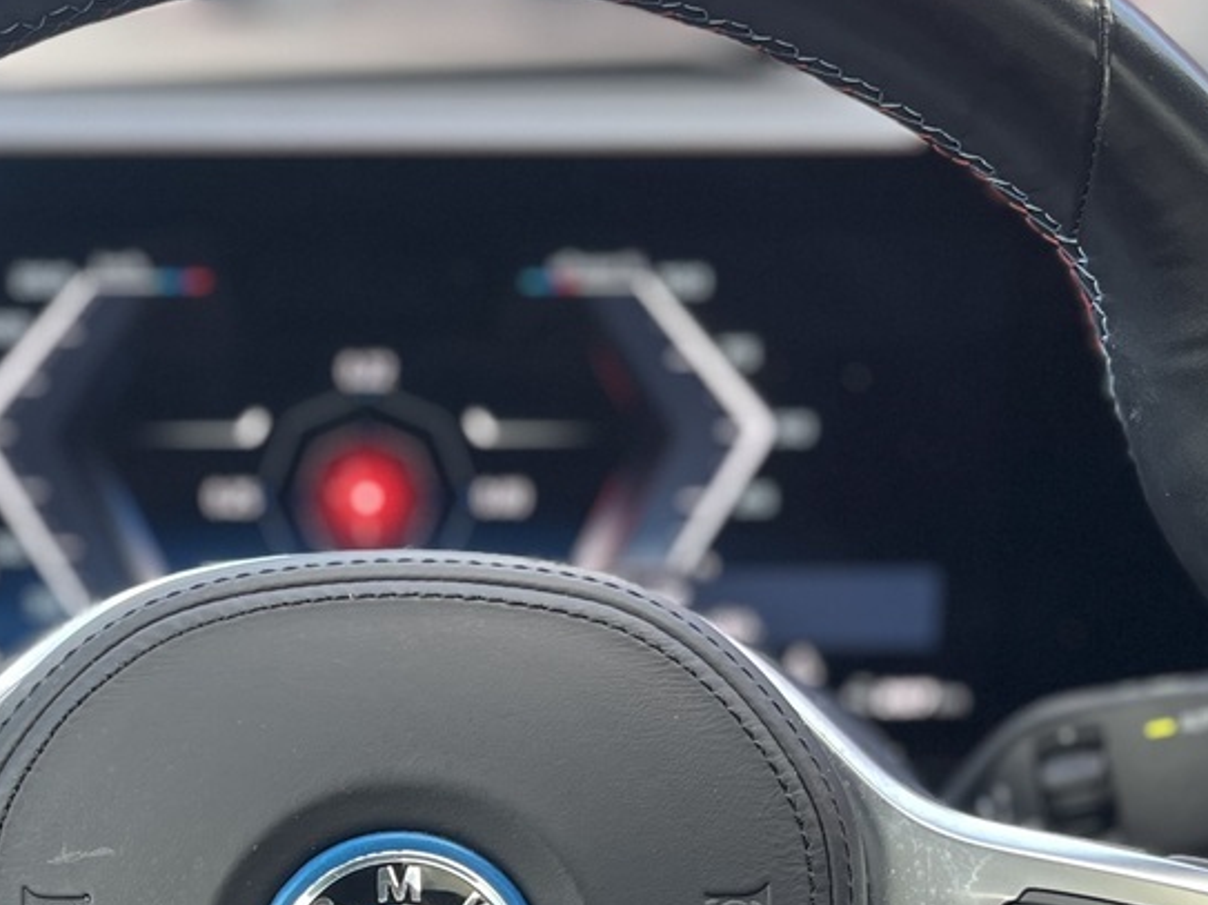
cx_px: 380
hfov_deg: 28.0
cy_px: 925
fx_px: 2407
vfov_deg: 20.6
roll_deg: -2.3
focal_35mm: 69
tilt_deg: -22.5
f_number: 1.6
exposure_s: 1/121
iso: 80
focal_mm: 5.1
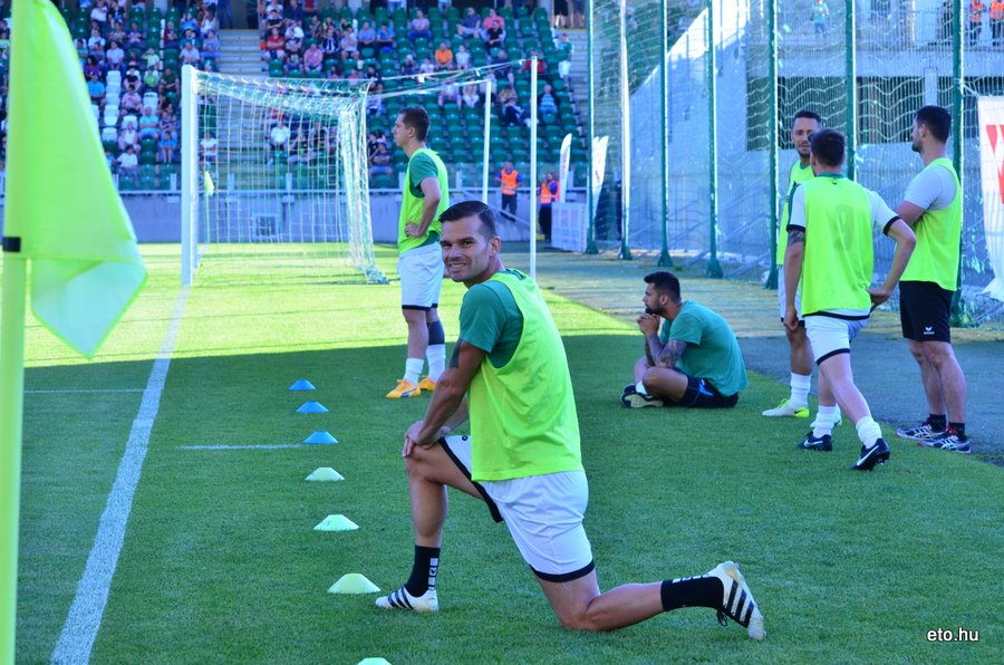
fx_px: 2922
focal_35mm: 105
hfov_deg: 19.5
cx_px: 502
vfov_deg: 13.0
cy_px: 332
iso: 800
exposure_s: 1/320
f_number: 6.3
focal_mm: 70
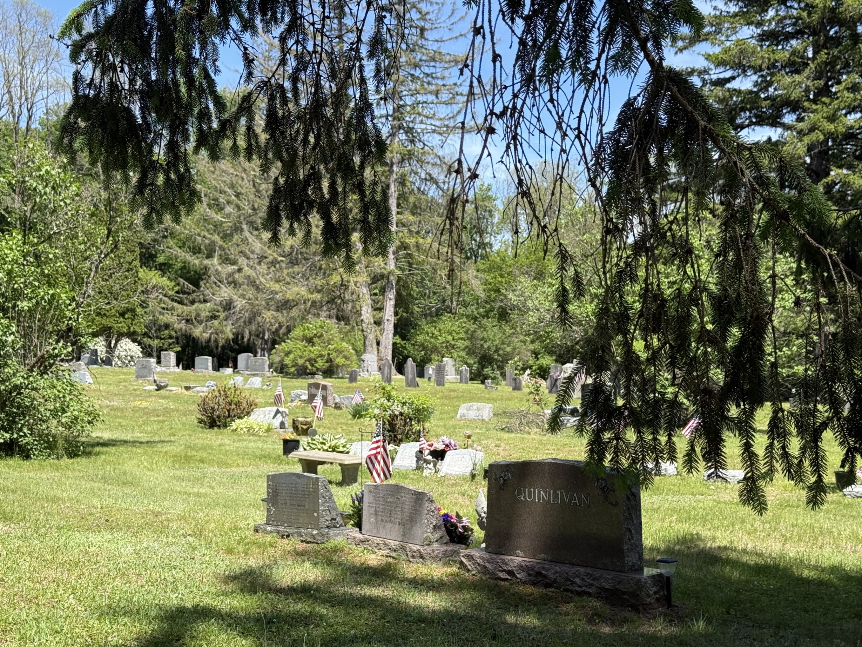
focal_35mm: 50
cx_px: 416
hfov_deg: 38.2
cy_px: 320
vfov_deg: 29.1
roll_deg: +0.8
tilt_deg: +3.9
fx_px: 1245
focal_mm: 6.76
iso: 64
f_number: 1.78
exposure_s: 1/2088
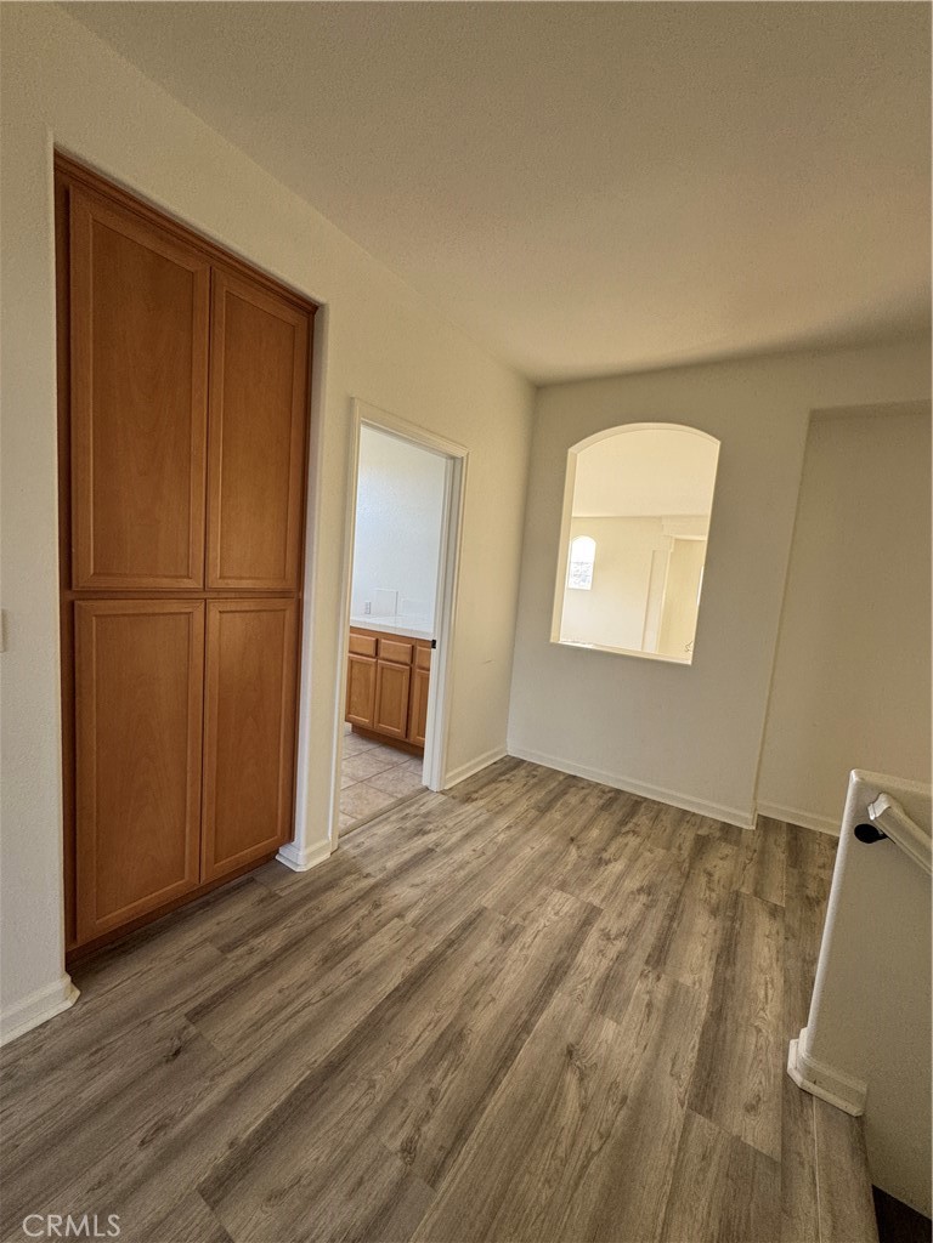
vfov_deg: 102.1
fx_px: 503
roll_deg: -4.6
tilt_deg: -6.5
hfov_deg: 85.7
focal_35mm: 14
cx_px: 466
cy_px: 622
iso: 160
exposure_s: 1/120
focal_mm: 2.22
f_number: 2.2
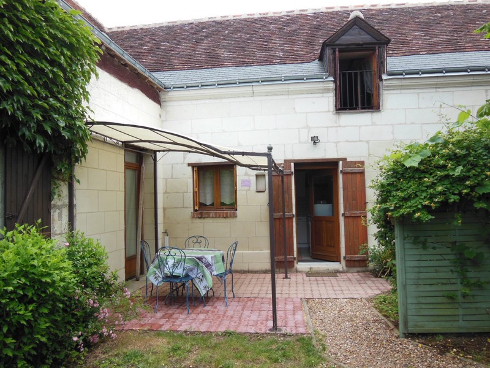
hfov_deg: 61.7
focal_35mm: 29
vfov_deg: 48.2
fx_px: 411
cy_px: 184
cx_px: 245
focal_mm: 5.2
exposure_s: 1/320
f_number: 3.7
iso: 125
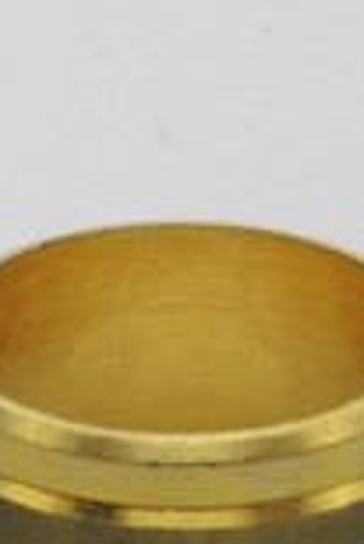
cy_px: 311
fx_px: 3268
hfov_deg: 6.3
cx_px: -124
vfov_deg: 9.5
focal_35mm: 216
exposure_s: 1/125
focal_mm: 11
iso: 100
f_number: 8
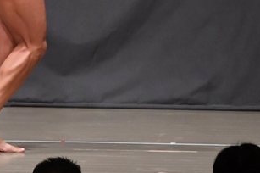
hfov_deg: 3.6
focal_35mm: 568
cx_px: -6
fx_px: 4098
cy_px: -39
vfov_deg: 2.4
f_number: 5.6
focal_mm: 150
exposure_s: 1/400
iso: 6400
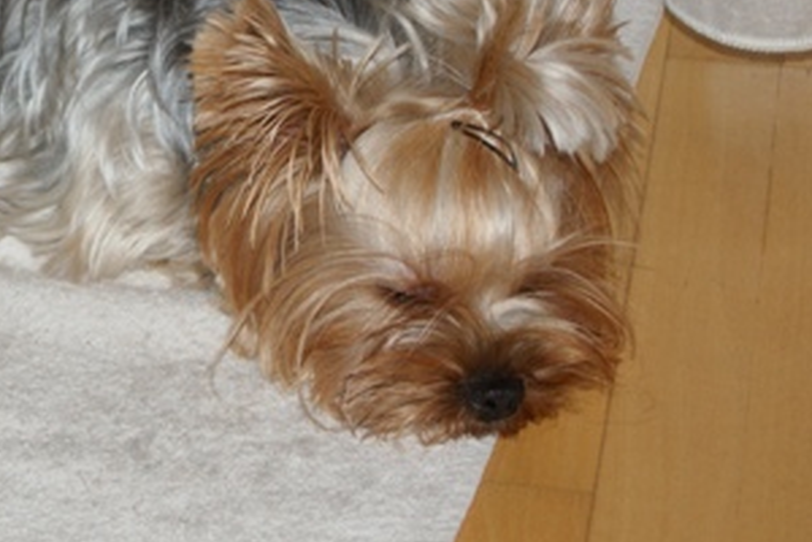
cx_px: 49
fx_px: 3609
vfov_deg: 8.6
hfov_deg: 12.7
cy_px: 146
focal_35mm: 160
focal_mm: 50
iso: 400
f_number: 5.6
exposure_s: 1/80
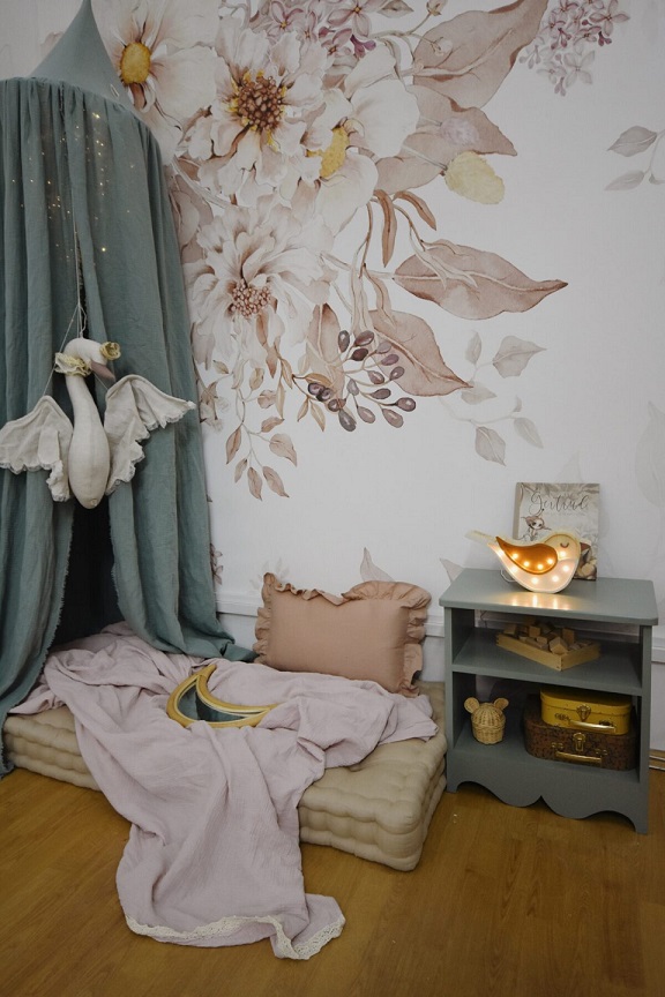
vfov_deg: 73.7
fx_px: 665
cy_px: 498
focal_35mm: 24
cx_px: 332
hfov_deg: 53.1
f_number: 5
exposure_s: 1/60
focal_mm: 16
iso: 1100
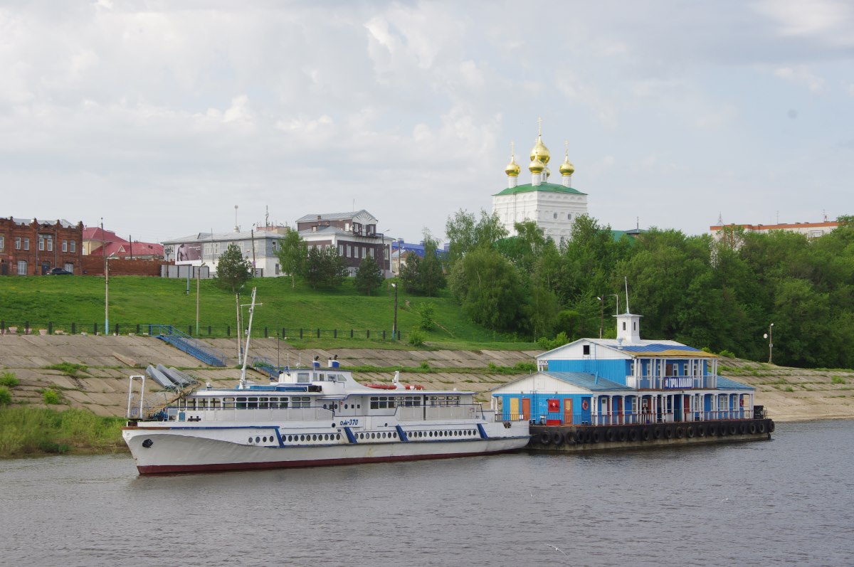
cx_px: 427
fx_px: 1777
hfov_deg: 27.0
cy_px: 284
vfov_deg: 18.1
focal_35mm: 75
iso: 200
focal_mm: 50
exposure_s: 1/160
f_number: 11
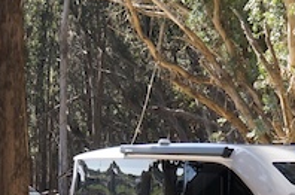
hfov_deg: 10.5
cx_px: -150
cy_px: 268
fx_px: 1549
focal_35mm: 190
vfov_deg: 7.1
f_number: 5
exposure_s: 1/100
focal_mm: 25
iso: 100
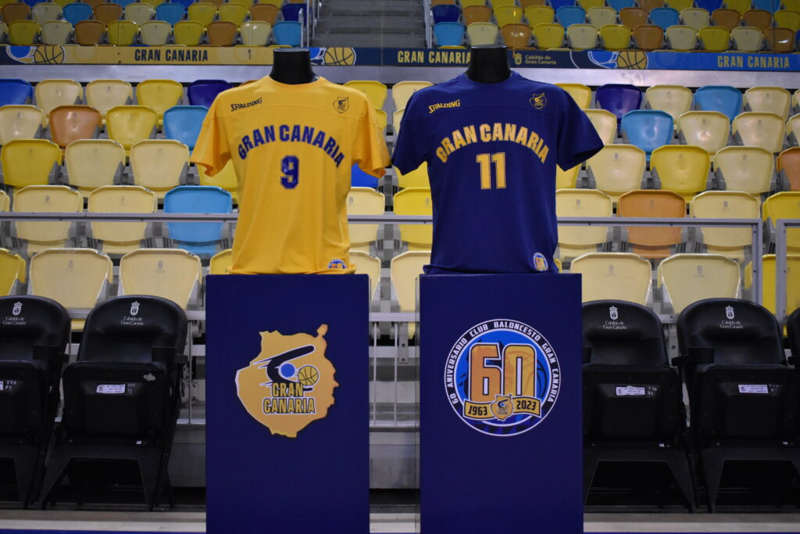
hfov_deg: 46.4
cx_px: 400
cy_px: 267
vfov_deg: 31.9
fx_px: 933
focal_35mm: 42
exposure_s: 1/500
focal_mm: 28
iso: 3200
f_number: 4.2
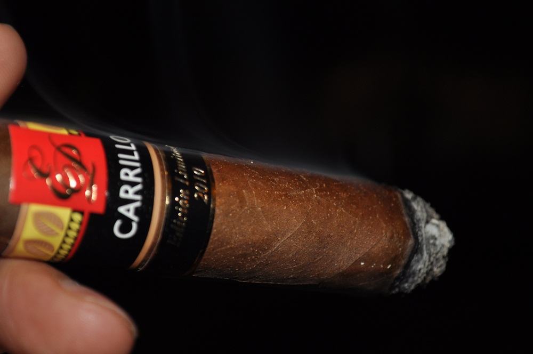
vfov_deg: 16.5
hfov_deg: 24.6
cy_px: 177
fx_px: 1220
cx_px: 266
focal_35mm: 82
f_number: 5.6
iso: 400
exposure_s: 1/60
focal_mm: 55
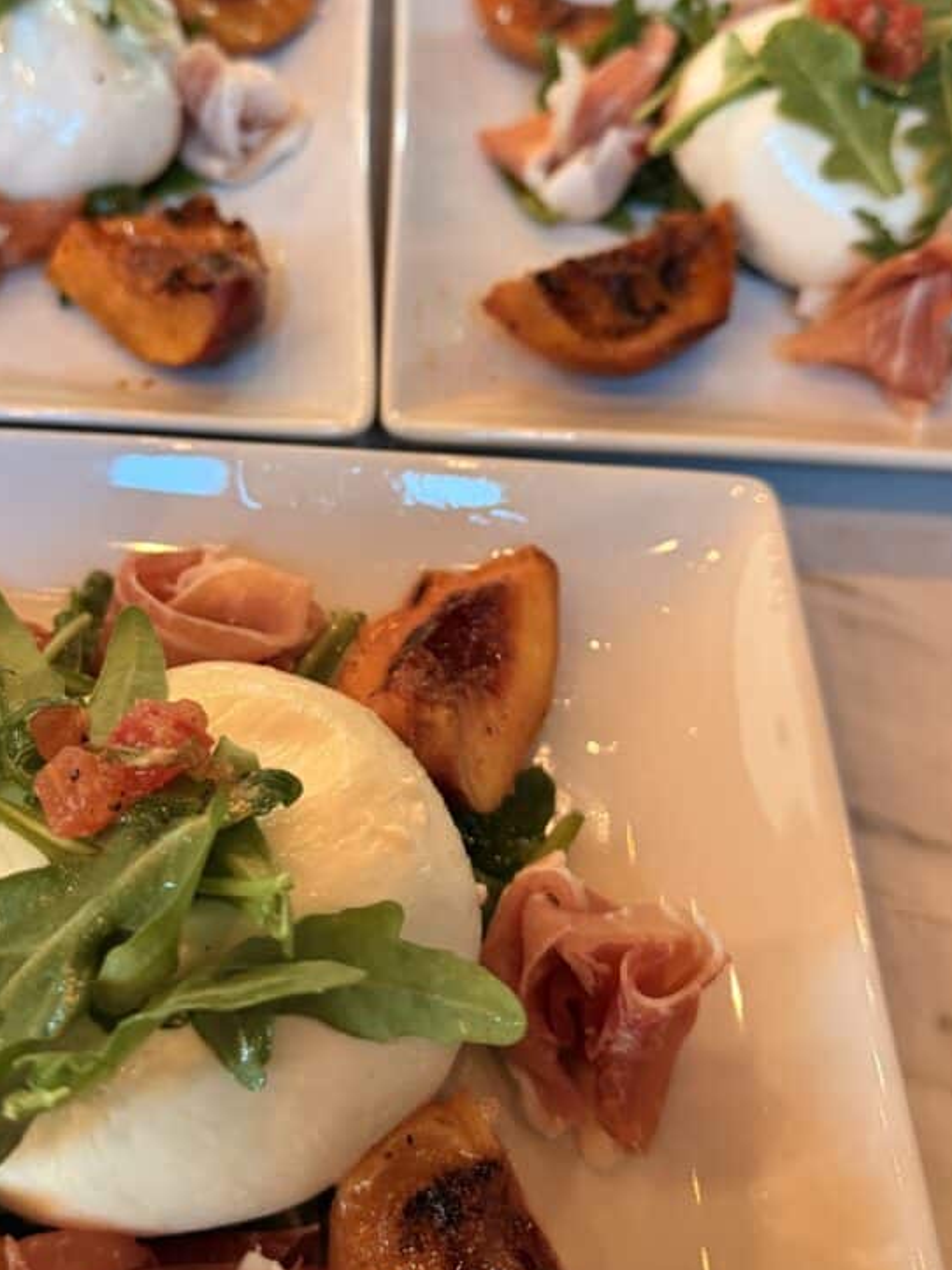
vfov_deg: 53.6
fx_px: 1247
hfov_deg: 41.5
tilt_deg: -48.8
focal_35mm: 34
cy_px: 502
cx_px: 360
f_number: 1.78
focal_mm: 6.76
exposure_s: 1/60
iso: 500
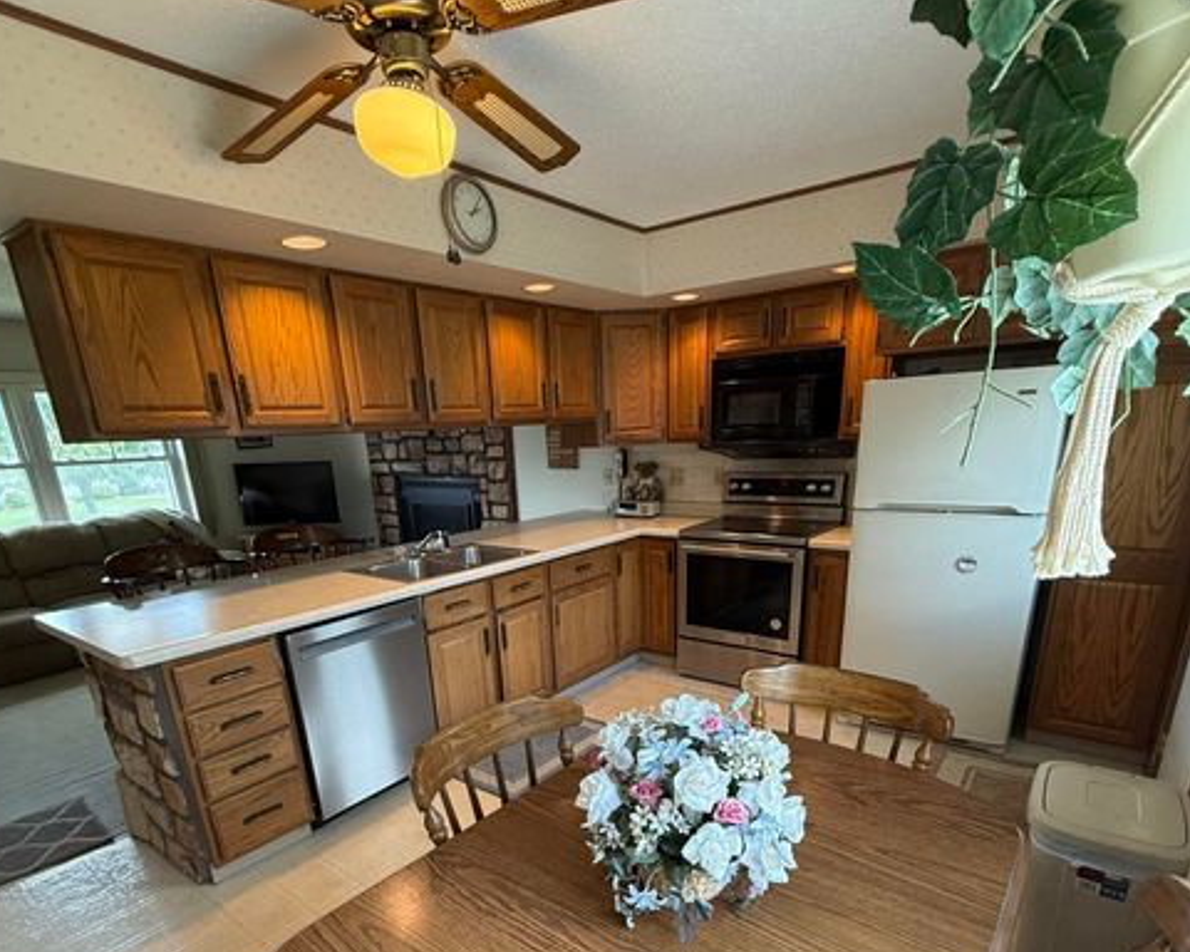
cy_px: 658
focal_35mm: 19
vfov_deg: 68.2
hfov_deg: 83.3
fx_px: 669
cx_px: 585
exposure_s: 1/120
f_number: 2.2
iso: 250
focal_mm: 2.22
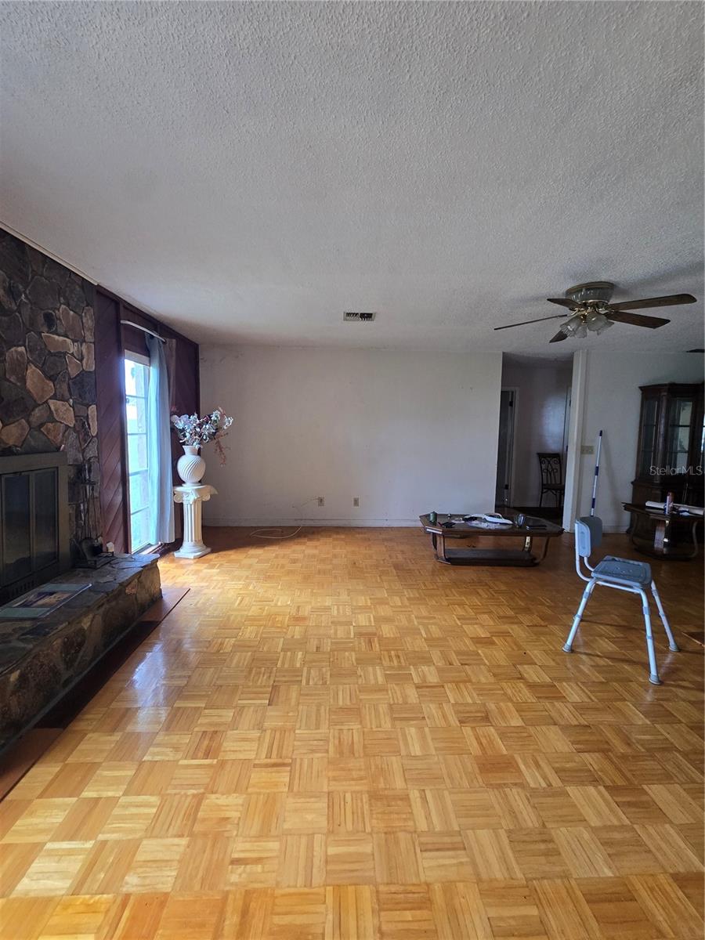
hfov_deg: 89.9
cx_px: 352
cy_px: 470
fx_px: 353
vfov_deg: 106.2
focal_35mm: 13
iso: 200
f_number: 2.2
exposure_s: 1/60
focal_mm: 2.2
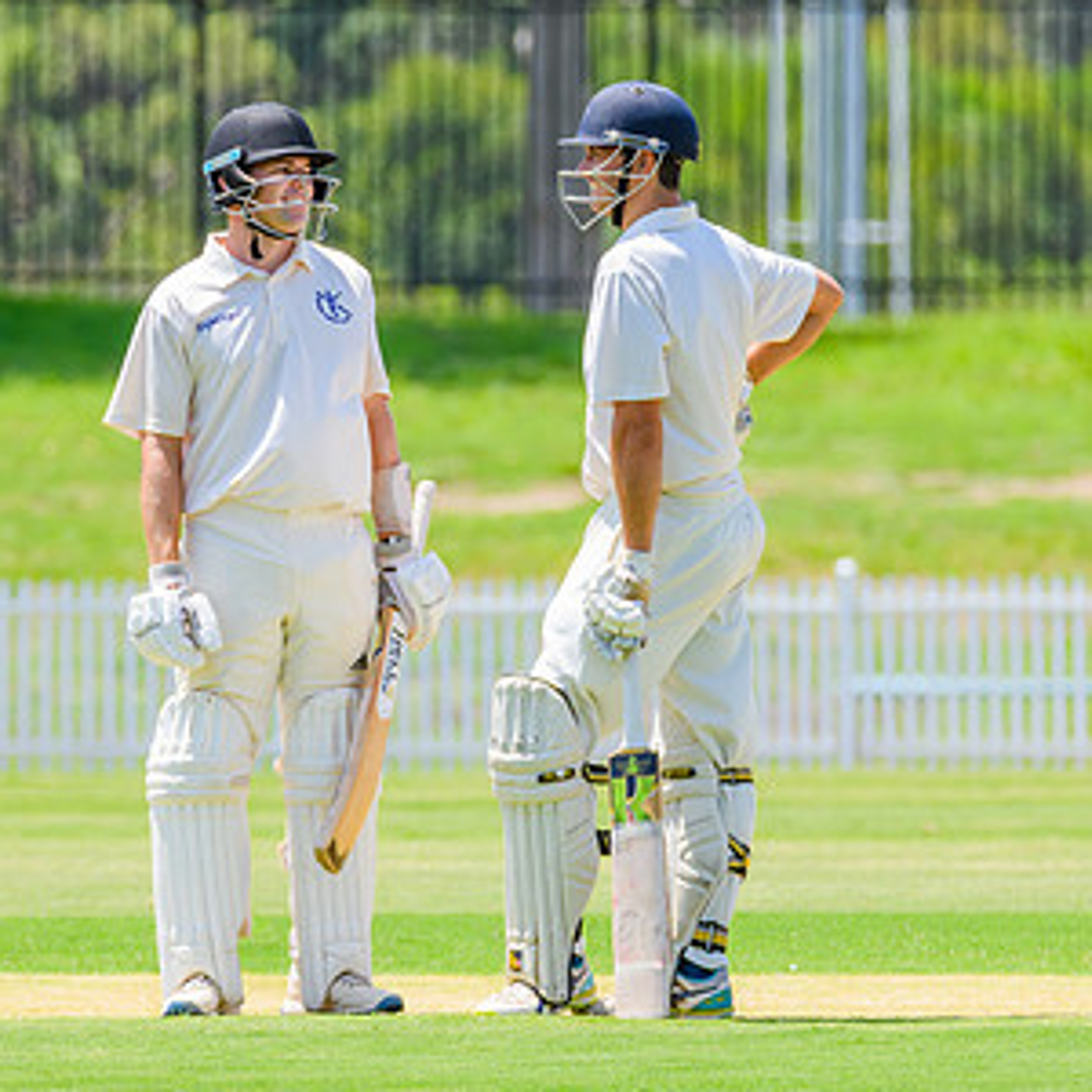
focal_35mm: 745
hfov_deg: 2.4
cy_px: 450
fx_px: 26589
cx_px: 372
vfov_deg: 2.4
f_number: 6.3
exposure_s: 1/800
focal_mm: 350
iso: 400
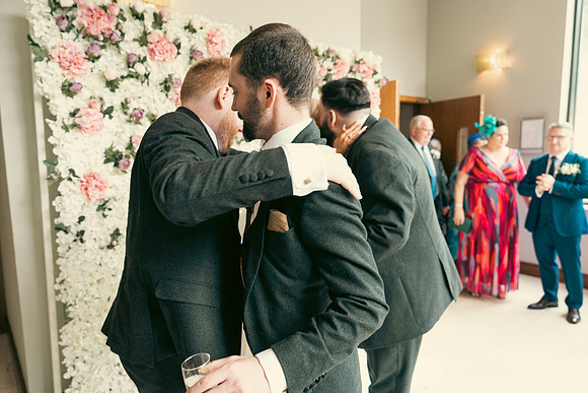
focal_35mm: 24
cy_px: 196
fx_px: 392
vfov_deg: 53.2
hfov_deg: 73.7
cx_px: 294
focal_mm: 24
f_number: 3.5
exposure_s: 1/160
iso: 1250
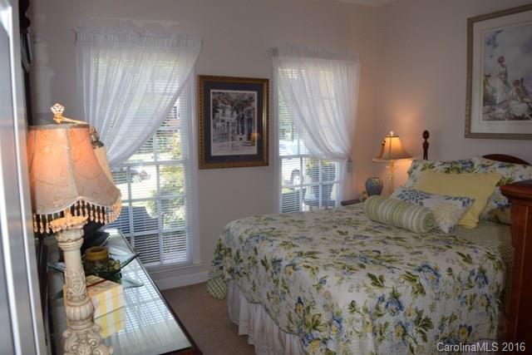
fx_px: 399
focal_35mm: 27
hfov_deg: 67.4
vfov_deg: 48.0
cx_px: 266
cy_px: 178
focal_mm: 18
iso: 320
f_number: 5.6
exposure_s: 1/125
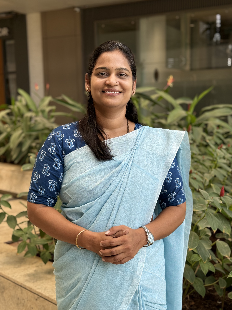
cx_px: 114
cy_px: 153
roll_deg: +0.8
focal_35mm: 49
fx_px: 438
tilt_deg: -6.6
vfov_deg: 38.9
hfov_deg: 29.7
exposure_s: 1/570
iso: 64
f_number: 1.78
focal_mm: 6.76
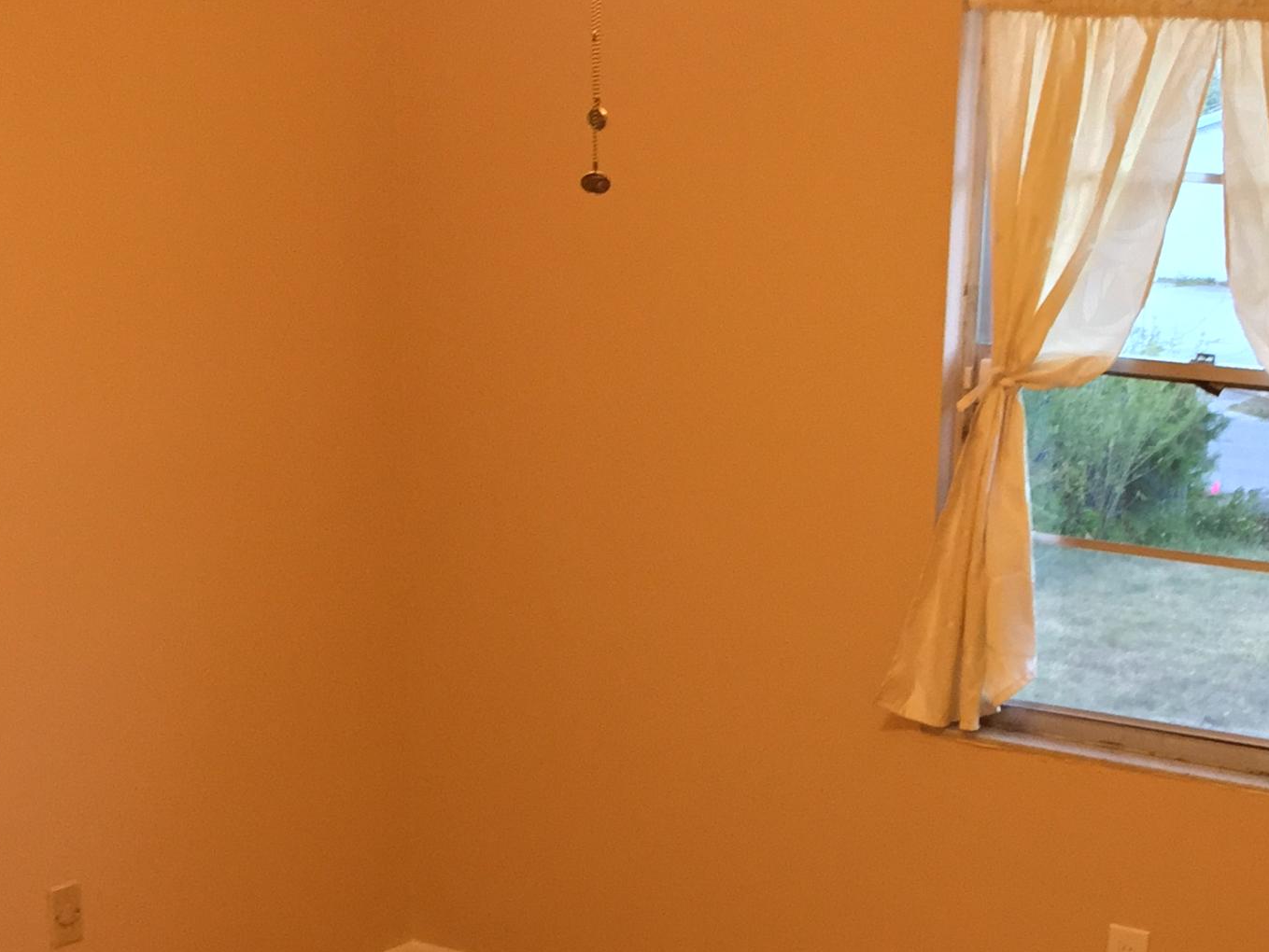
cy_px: 944
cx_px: 938
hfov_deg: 29.8
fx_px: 2347
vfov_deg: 22.1
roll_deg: -3.0
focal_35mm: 64
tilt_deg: -18.4
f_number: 2.2
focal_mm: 4.15
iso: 200
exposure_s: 1/30
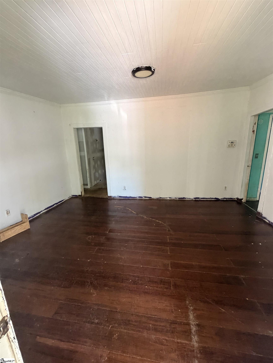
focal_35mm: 14
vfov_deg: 102.1
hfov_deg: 85.7
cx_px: 136
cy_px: 182
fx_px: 147
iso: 320
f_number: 2.2
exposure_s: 1/79
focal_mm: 2.22
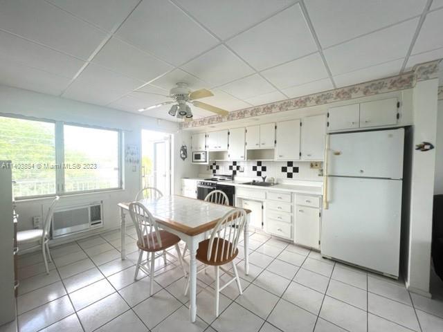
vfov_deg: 89.9
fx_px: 166
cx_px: 222
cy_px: 166
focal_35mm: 13
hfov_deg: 106.2
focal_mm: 1.57
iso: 32
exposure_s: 1/106
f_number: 1.8
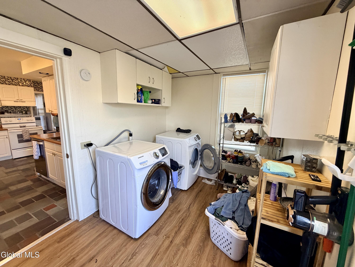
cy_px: 134
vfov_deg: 85.7
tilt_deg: -9.0
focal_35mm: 14
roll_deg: -1.0
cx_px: 178
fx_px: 144
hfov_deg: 102.1
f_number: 2.2
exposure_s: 1/120
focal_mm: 2.22
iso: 250
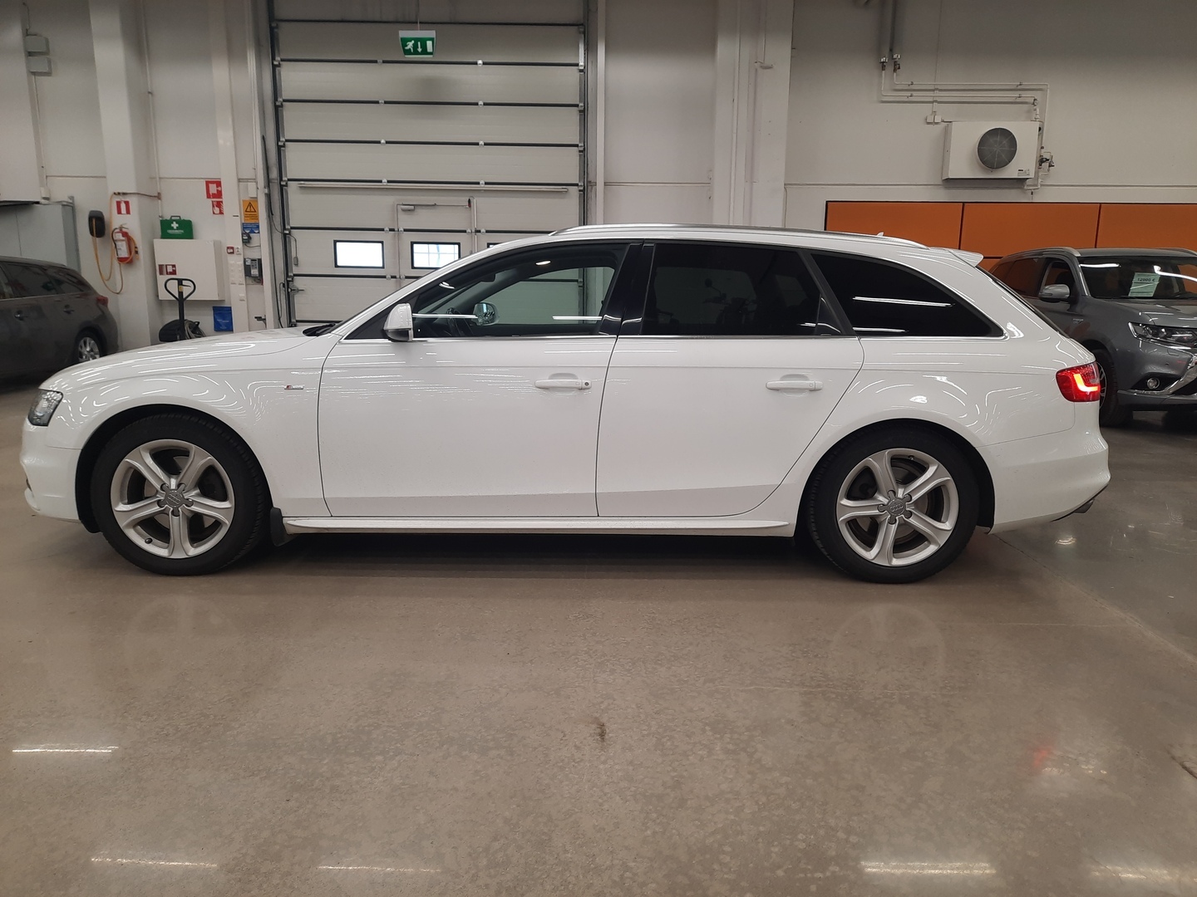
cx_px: 598
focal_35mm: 25
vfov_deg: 54.9
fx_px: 864
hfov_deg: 69.4
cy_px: 448
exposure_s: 1/50
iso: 80
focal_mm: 4.6
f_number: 2
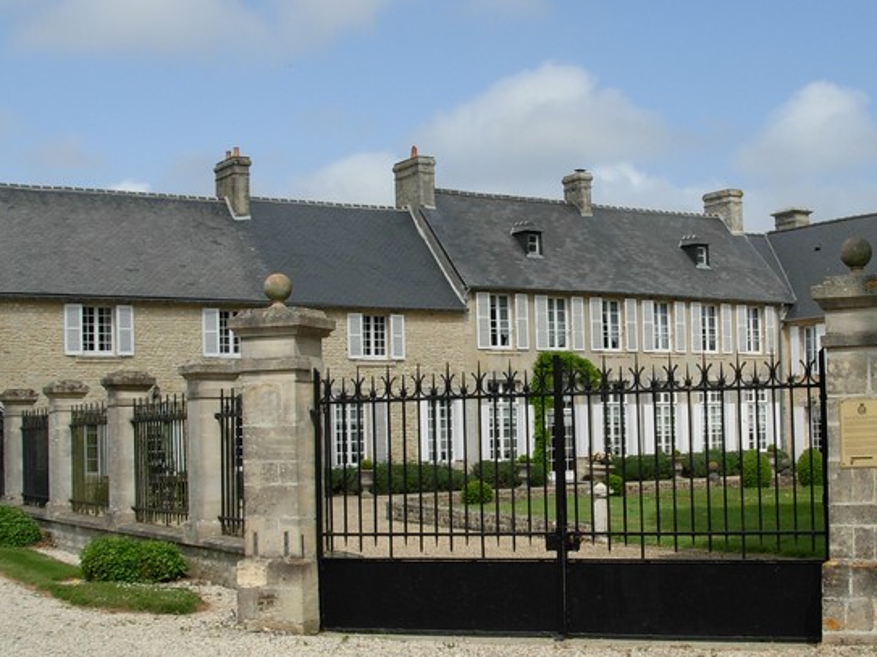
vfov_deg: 26.0
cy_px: 391
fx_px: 1418
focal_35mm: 56
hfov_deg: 34.3
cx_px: 486
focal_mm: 6.3
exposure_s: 1/627
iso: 79
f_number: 4.9
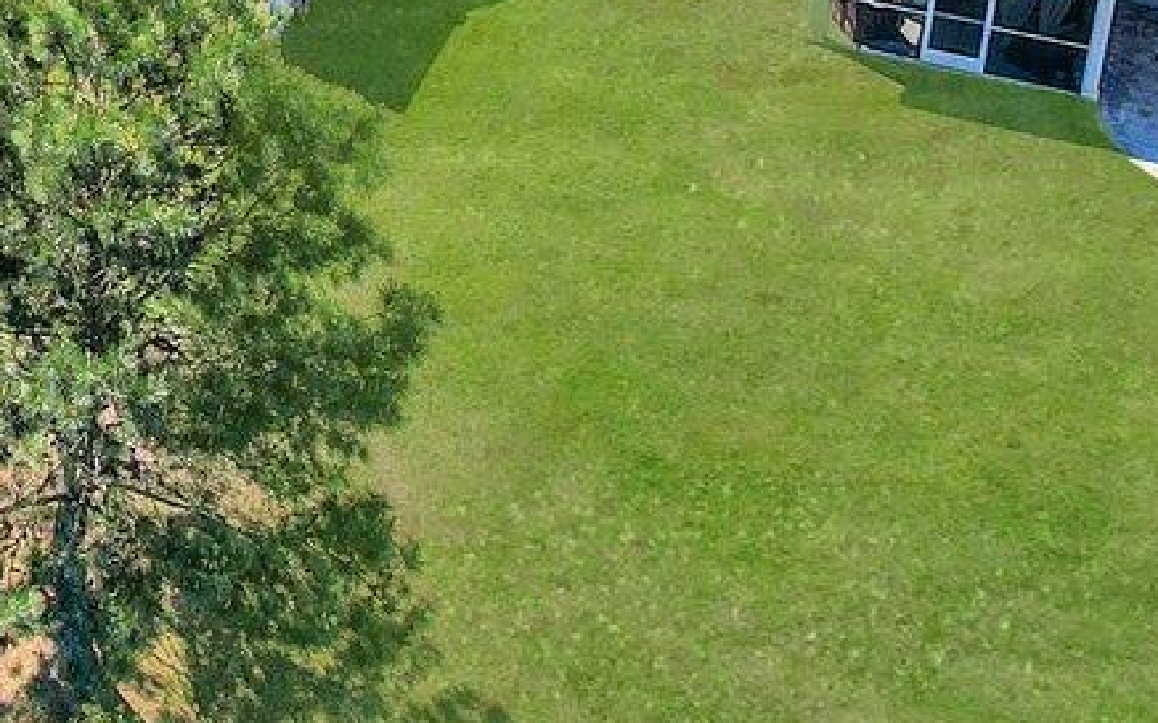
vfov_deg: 11.9
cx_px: -443
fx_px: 3313
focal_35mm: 105
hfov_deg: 18.2
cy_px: -348
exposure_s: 1/1250
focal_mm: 8.38
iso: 110
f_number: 2.8
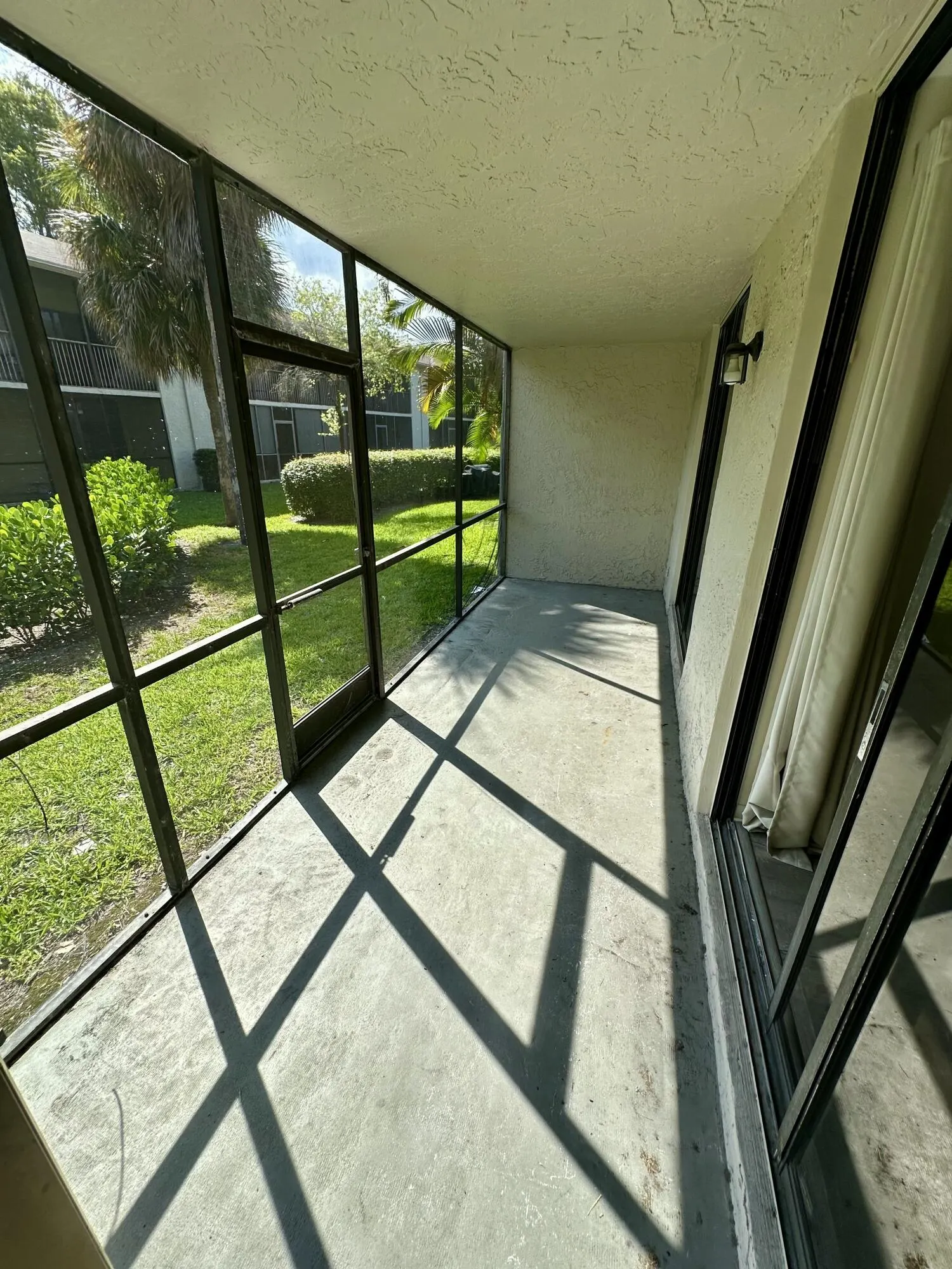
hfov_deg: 85.7
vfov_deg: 102.1
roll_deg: -1.4
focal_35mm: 14
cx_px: 476
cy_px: 634
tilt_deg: -21.3
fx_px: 513
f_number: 2.2
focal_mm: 2.22
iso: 40
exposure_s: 1/698
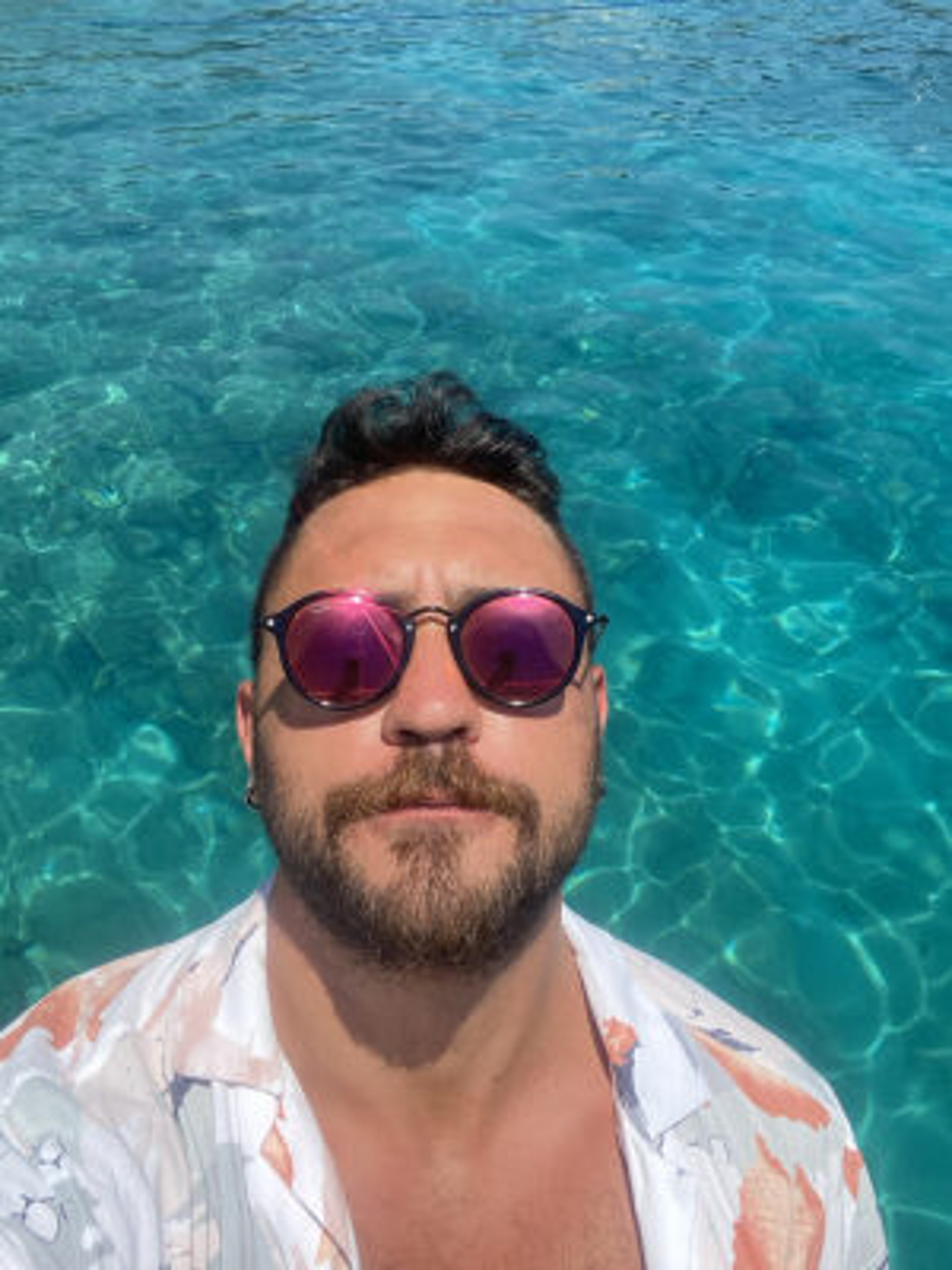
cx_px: 476
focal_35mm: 30
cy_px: 635
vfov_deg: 60.0
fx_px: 1100
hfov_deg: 46.8
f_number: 2.2
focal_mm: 2.71
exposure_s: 1/831
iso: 25
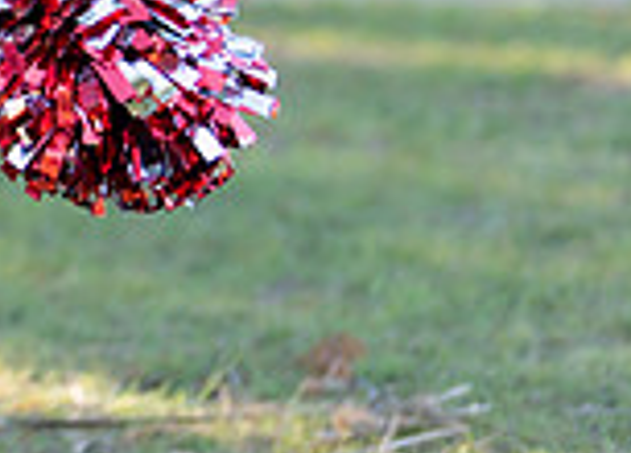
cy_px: -62
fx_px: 3610
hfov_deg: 9.8
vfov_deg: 7.1
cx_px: -243
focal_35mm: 201
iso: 100
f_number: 1.2
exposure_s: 1/1000
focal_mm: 50
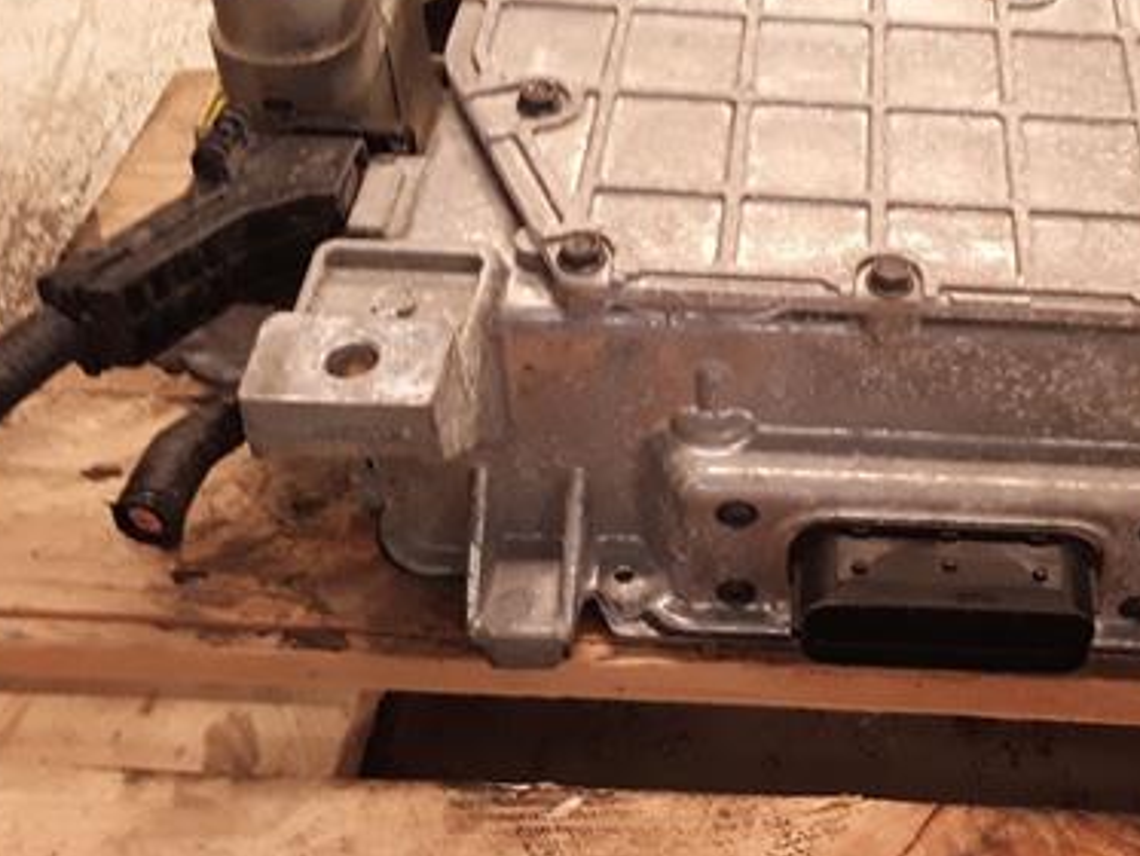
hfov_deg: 38.4
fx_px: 1581
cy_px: 345
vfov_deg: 30.2
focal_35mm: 48
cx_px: 883
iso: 100
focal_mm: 2.91
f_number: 1.9
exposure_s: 1/25
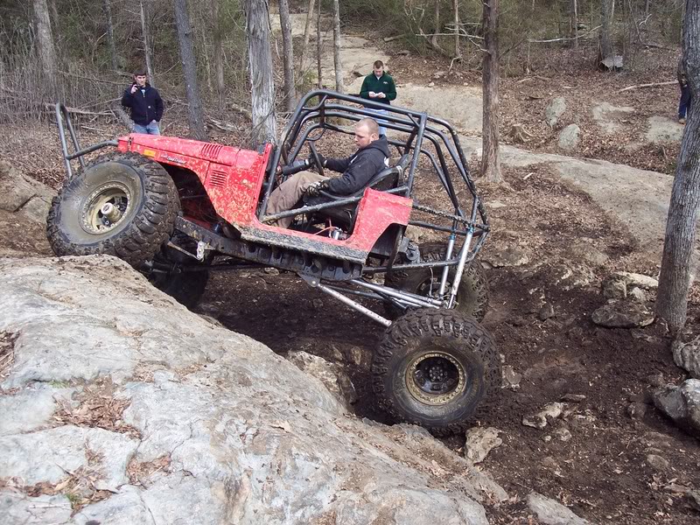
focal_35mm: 39
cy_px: 262
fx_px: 789
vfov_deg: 36.8
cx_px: 350
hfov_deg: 47.9
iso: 100
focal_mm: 8
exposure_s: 1/350
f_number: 3.4
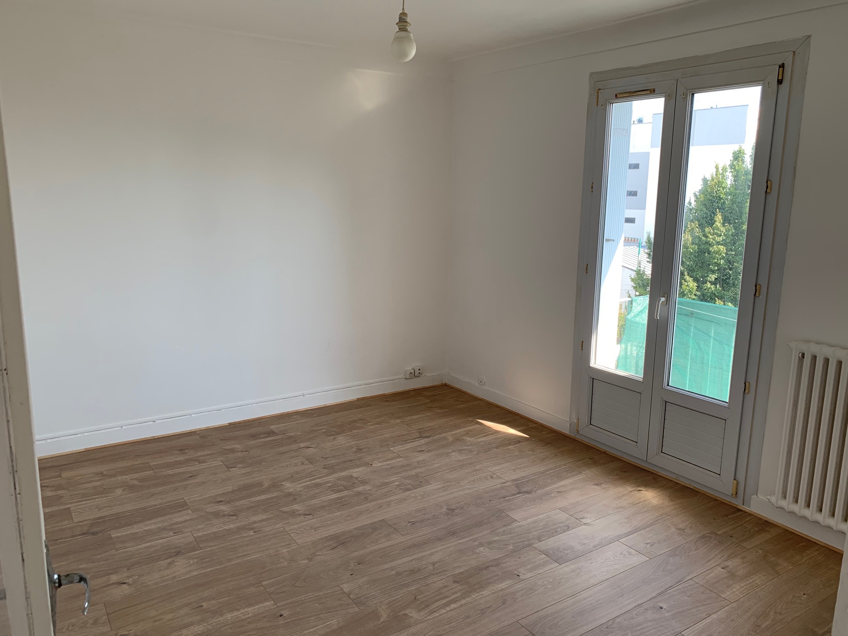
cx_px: 424
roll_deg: -1.8
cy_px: 318
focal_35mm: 26
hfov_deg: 67.3
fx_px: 637
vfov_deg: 53.1
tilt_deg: -10.6
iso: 32
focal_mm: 4.25
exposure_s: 1/121
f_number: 1.8
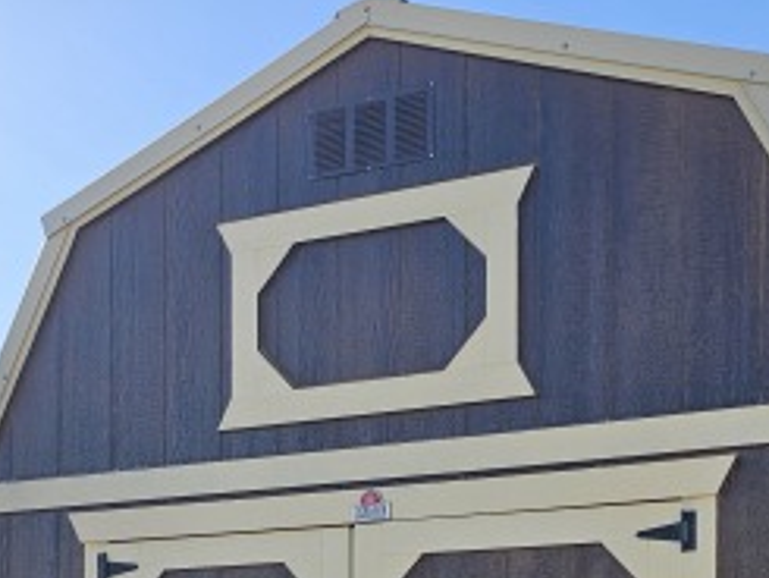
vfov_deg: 22.2
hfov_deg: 31.5
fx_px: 1334
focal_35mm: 60
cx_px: 590
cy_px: 732
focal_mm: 6.3
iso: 10
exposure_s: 1/379
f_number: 1.7
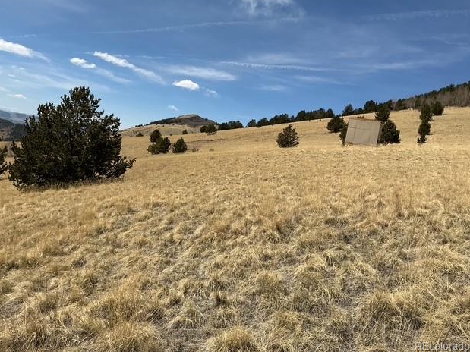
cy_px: 172
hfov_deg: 60.0
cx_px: 232
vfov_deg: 46.8
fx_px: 407
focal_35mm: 30
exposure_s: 1/3125
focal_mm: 3
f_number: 1.8
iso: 25
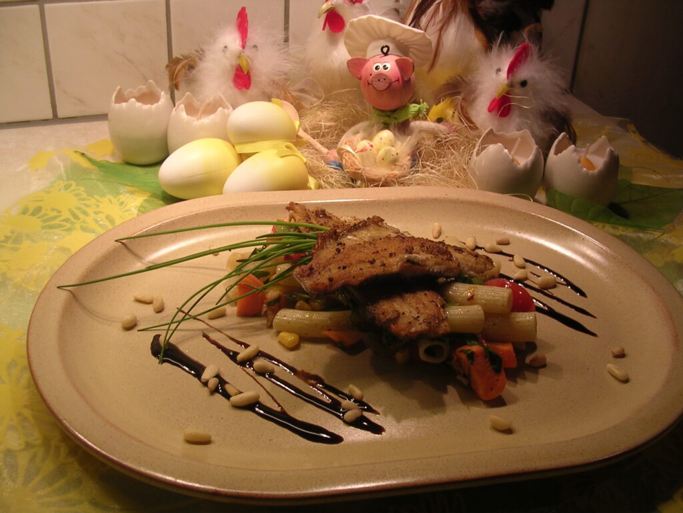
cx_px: 342
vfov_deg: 37.7
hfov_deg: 49.0
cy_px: 256
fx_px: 750
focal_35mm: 38
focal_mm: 5.8
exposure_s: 1/42.4
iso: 100
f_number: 2.8
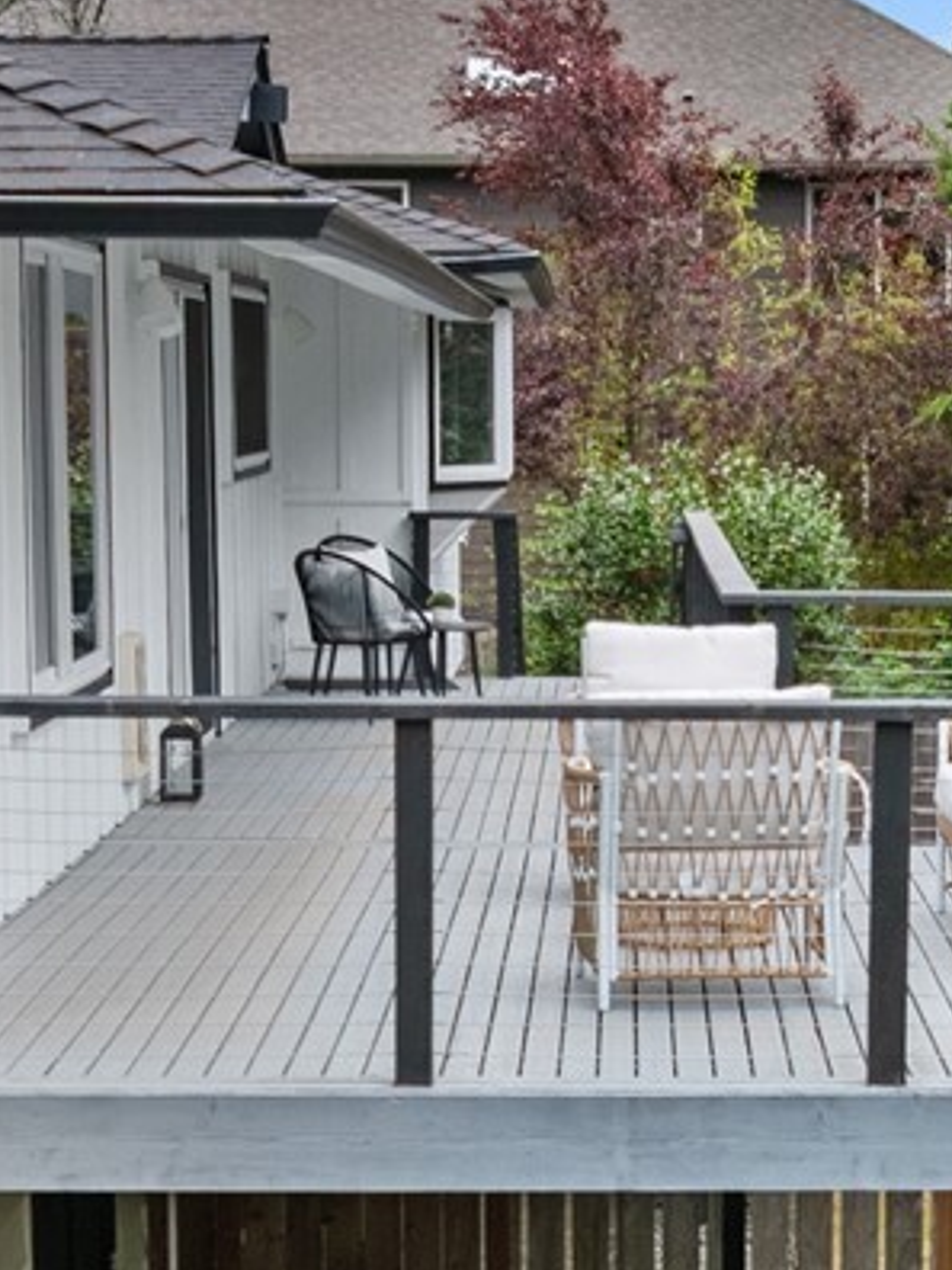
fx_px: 3557
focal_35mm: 97
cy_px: 1199
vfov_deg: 19.8
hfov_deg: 15.2
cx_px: 732
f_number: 2.8
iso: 370
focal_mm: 12.29
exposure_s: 1/320
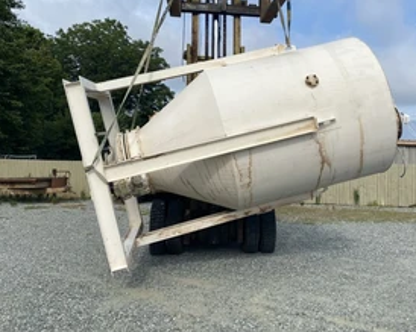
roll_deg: -4.4
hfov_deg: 48.8
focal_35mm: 37
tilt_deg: +4.4
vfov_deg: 40.0
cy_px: 139
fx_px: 455
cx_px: 251
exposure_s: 1/2967
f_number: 1.8
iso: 32
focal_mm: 4.25
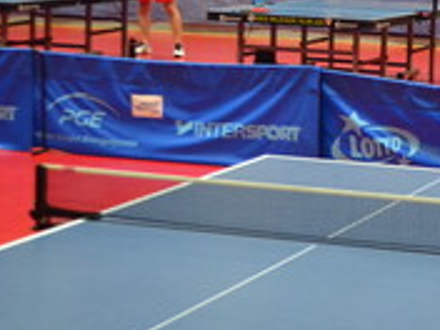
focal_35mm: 122
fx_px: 1553
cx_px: 505
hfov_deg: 15.6
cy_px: 95
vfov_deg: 12.1
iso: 3200
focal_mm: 35
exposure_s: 1/125
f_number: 5
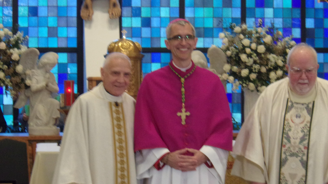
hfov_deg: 17.9
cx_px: 189
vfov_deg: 10.1
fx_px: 1044
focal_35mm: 120
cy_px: 110
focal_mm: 15.6
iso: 400
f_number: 5.6
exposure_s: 1/19
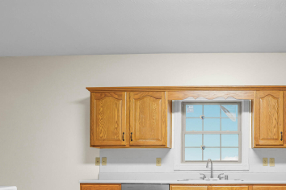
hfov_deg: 50.7
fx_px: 286
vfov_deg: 34.5
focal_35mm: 36
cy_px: 176
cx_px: 218
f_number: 8
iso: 800
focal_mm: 17
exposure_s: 1/3
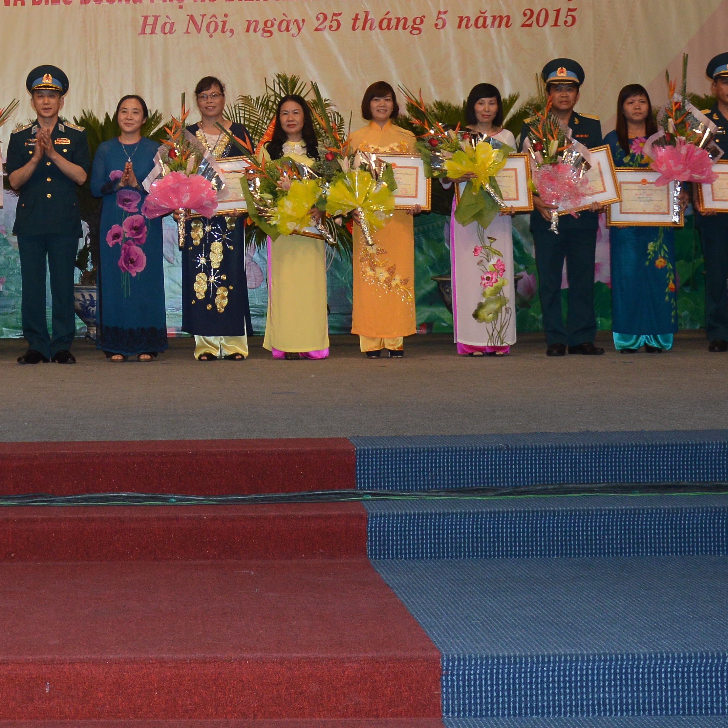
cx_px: 94
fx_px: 1808
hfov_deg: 22.3
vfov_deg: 22.4
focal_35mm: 76
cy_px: 143
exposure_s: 1/100
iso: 400
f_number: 3.8
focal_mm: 22
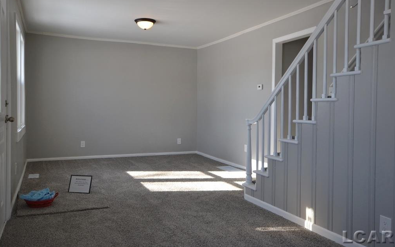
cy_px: 115
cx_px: 198
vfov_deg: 40.6
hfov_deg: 61.2
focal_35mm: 31
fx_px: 334
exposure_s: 1/100
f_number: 5.6
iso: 400
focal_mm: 20
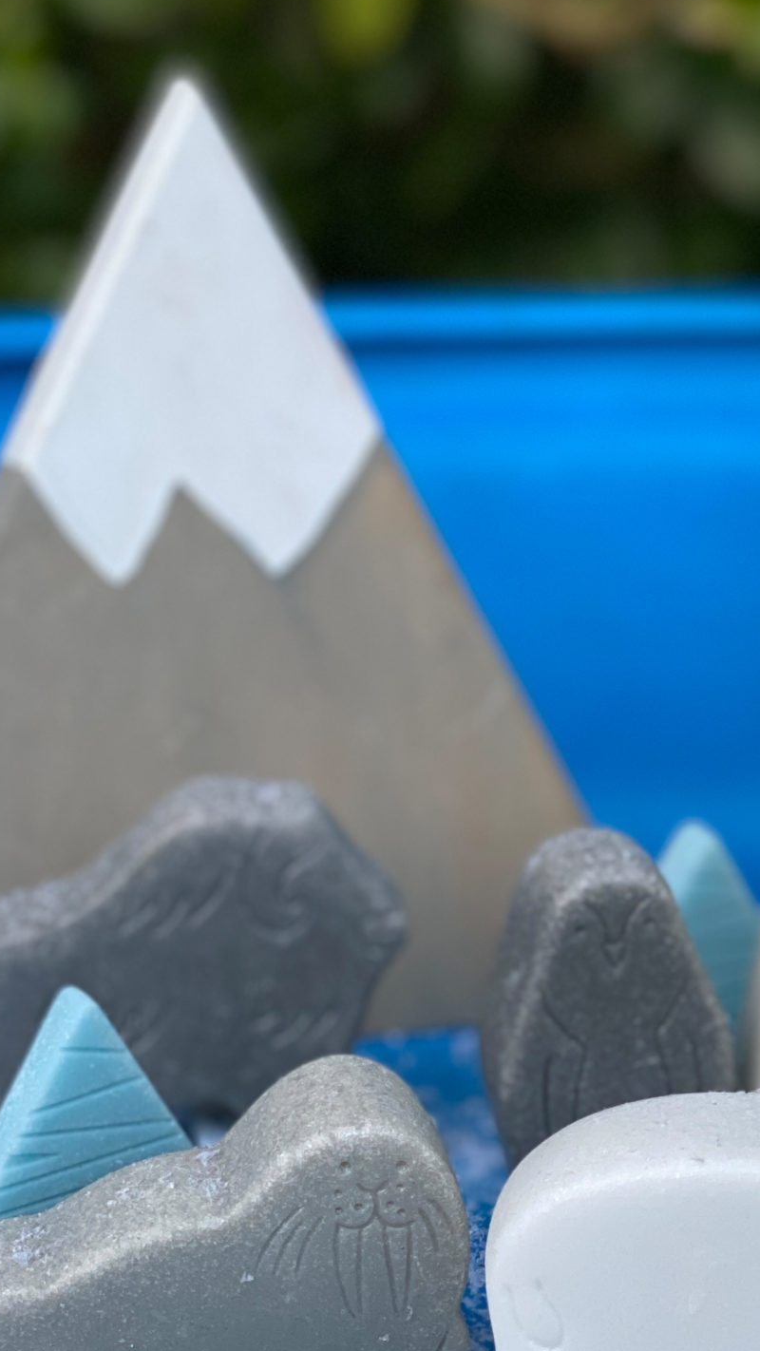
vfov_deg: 20.9
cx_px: 707
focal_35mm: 102
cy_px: 928
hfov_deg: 11.8
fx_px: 3654
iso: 64
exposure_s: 1/122
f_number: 2
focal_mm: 6
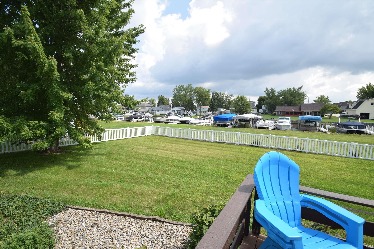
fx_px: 171
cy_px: 124
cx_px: 187
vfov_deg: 72.1
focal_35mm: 16
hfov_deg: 95.0
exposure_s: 1/200
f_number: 9
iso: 100
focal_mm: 11
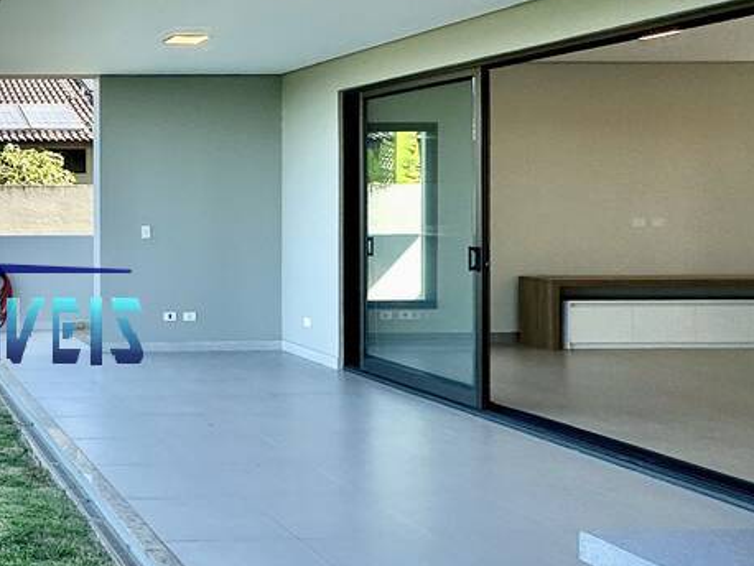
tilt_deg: -0.3
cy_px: 204
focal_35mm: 44
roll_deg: -0.2
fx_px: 959
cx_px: -135
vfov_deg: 32.7
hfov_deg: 34.8
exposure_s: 1/801
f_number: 2.2
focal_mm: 2.22
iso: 40
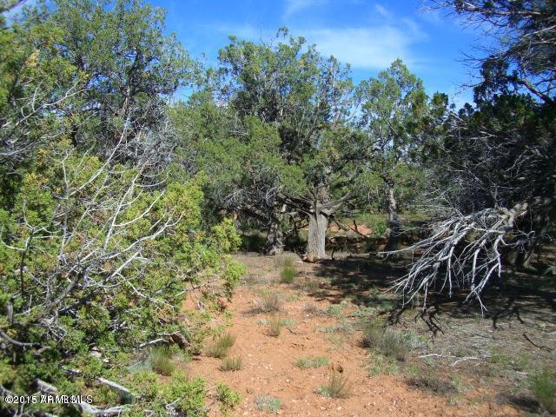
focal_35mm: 38
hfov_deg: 49.0
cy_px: 208
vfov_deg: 37.7
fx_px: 610
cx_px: 278
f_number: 5.6
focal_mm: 7.9
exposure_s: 1/250
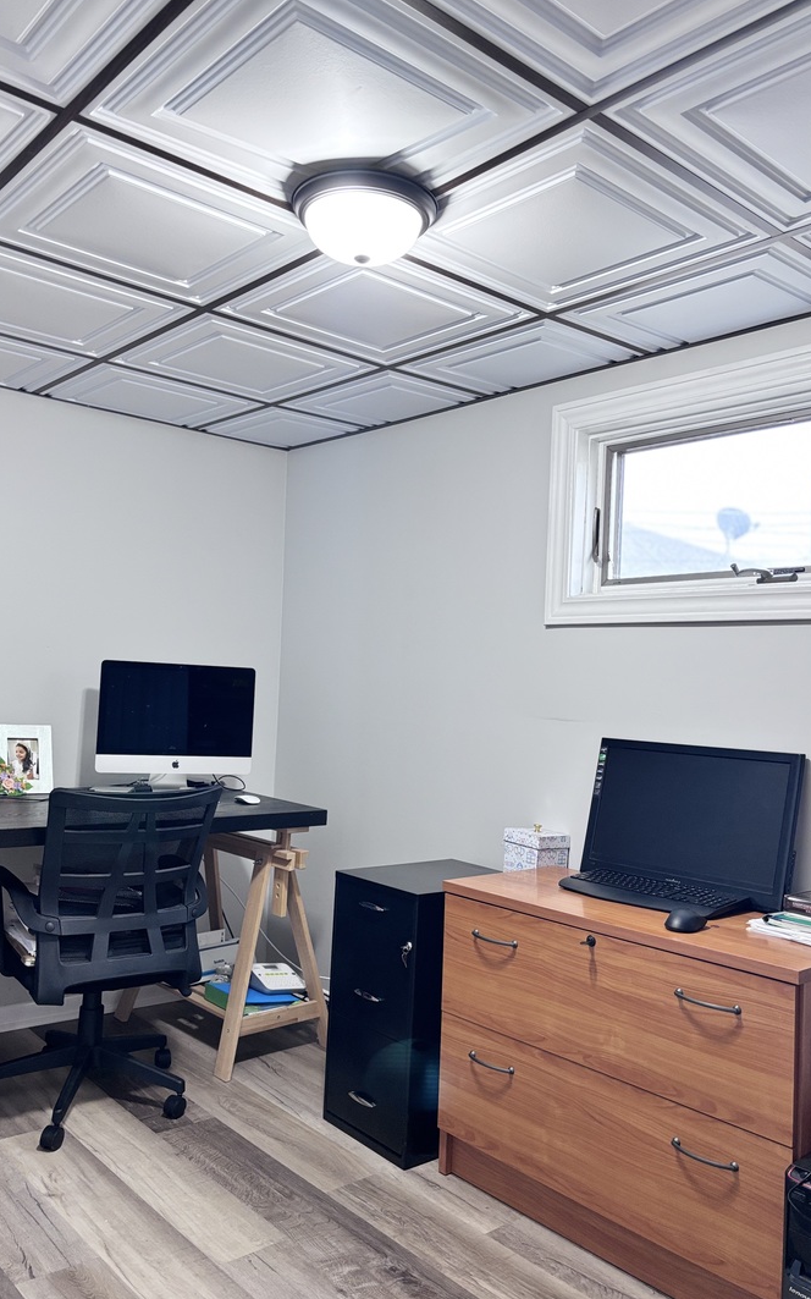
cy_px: 651
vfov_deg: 66.5
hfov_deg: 44.5
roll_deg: -2.8
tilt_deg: +1.8
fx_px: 991
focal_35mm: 28
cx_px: 393
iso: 125
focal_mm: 5.96
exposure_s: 1/60
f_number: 1.6
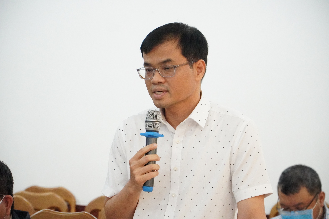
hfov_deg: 13.0
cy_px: 110
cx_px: 164
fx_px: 1439
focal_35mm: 158
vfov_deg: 8.7
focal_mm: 105
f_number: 4.5
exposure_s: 1/1250
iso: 16000
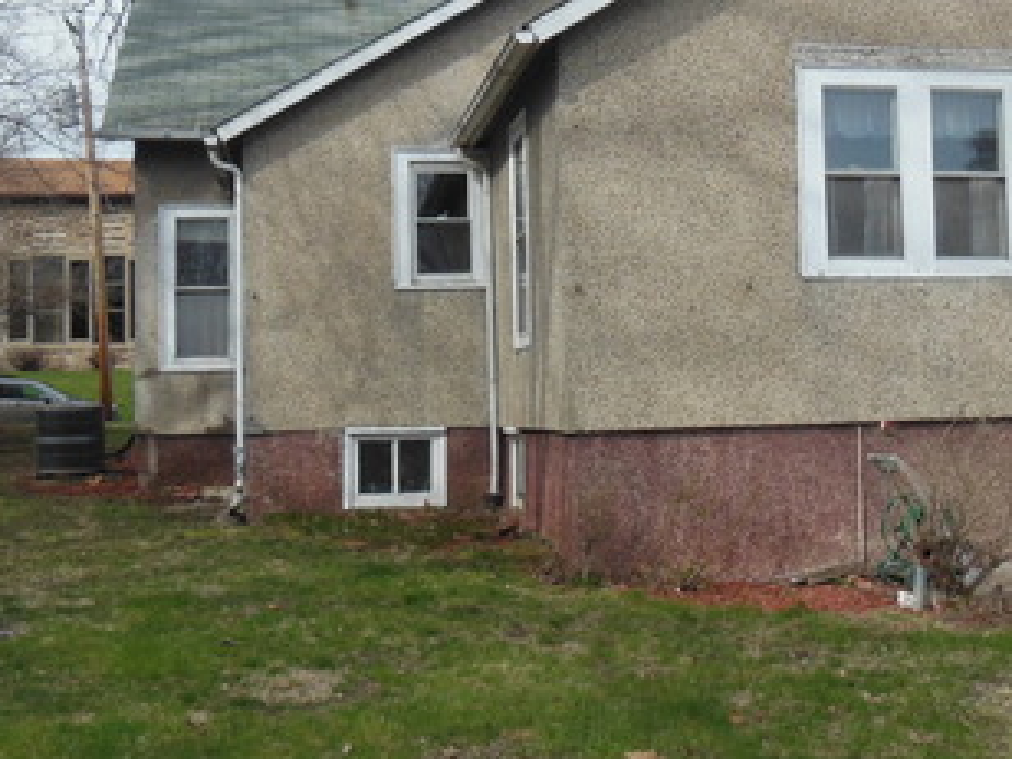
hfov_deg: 36.8
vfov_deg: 28.0
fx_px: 1520
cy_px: 315
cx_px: 552
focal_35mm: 52
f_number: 3.5
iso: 125
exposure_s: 1/1250
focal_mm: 4.5
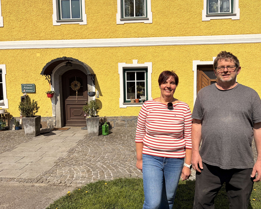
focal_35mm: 28
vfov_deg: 51.5
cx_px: 140
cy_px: 101
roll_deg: +1.9
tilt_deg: -4.4
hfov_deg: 62.1
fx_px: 216
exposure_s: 1/6993
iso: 50
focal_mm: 5.96
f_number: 1.6
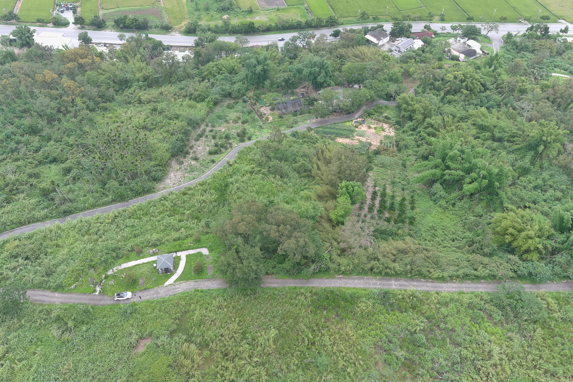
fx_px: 462
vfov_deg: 45.0
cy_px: 191
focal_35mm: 29
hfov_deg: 63.7
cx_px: 286
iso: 100
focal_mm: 10.57
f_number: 2.8
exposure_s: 1/240
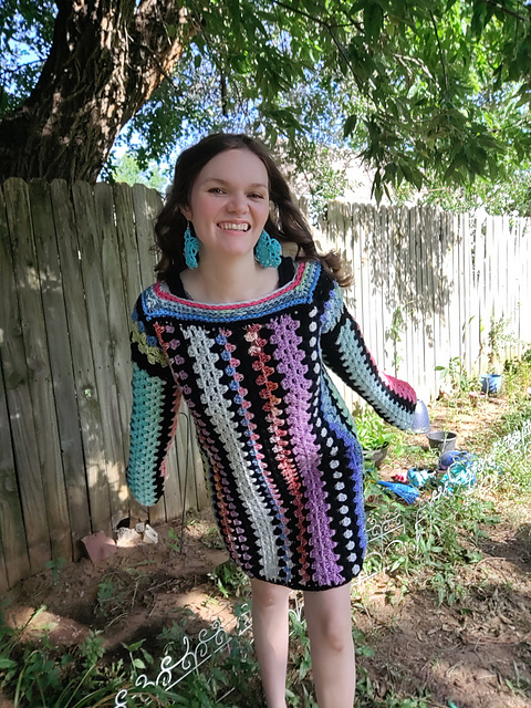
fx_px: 450
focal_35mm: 22
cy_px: 354
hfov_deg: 61.1
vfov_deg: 76.4
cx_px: 266
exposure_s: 1/296
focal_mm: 3.81
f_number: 2
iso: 100
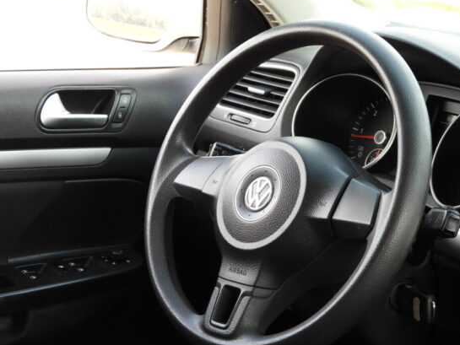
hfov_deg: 20.0
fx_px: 1303
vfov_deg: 15.1
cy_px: 198
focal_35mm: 98
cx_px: 287
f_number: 3.5
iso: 100
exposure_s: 1/80
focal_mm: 13.5
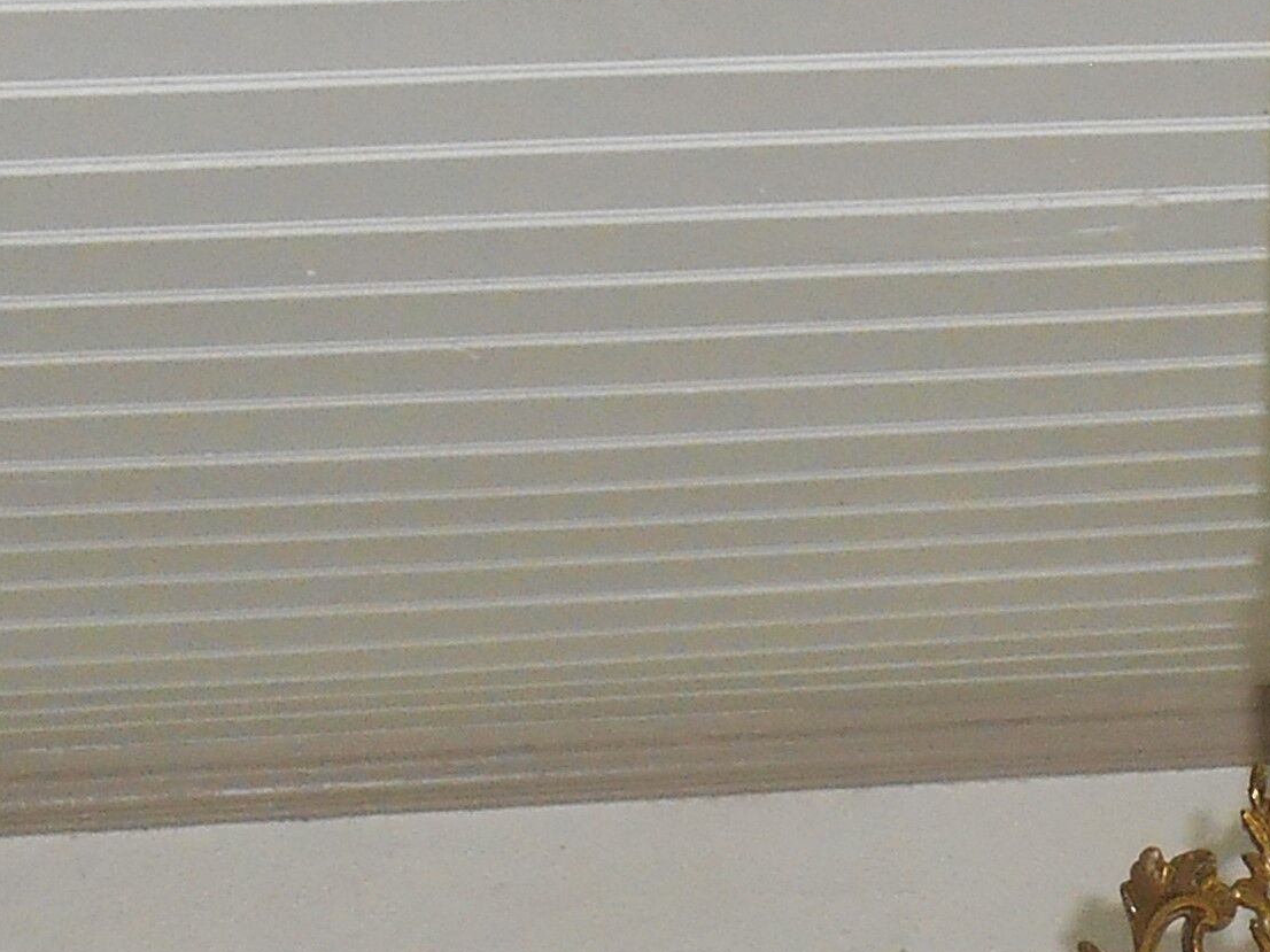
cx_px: 1547
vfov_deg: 16.0
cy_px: 1100
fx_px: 3265
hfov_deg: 20.5
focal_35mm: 89
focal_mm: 4.7
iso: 200
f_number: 3.4
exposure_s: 1/25
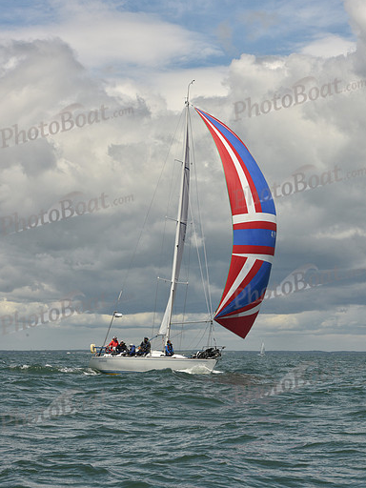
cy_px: 248
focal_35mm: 109
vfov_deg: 18.0
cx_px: 183
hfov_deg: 13.6
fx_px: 1537
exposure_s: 1/800
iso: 320
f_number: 13
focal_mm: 100
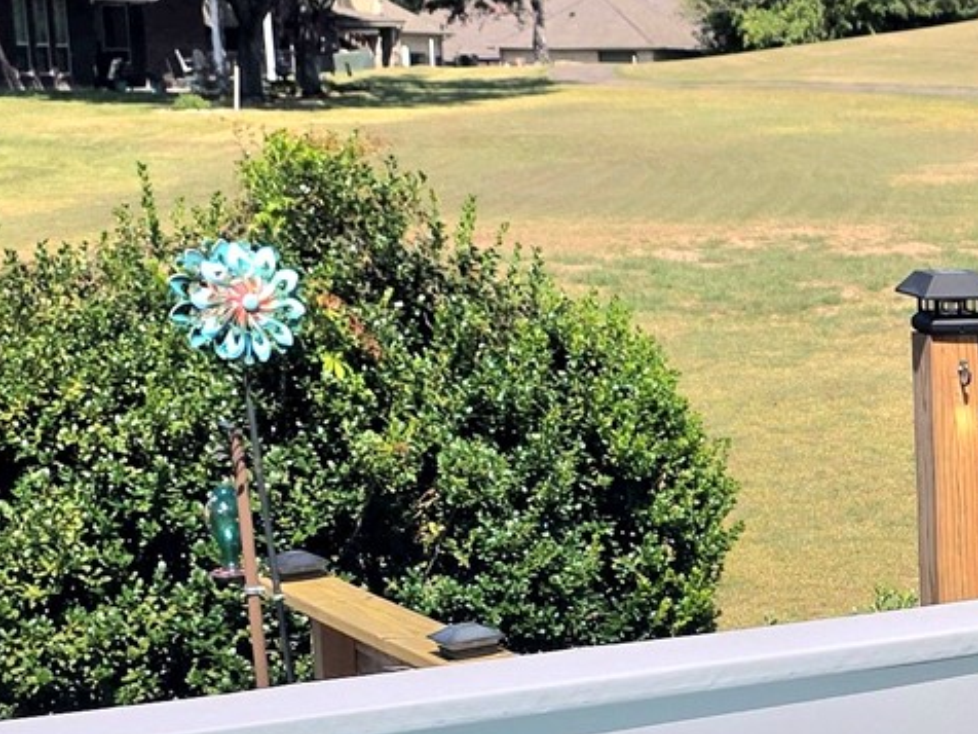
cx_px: 1237
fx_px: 2797
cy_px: 720
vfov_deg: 14.7
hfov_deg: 18.6
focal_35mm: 99
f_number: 1.7
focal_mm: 6.3
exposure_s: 1/10000
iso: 50
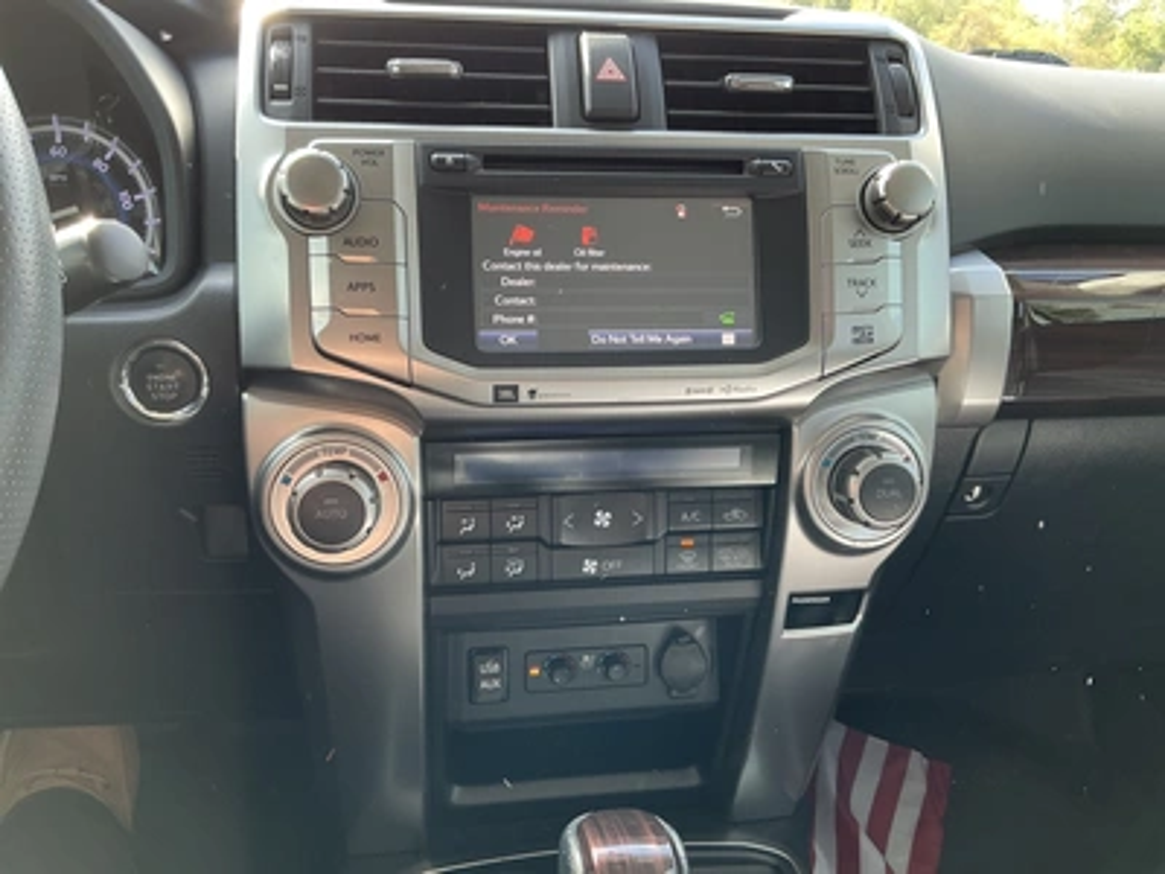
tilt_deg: -19.0
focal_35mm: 28
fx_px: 942
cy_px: 437
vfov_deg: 49.7
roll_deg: -0.6
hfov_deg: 63.4
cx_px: 582
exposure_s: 1/92
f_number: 1.8
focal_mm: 3
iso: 64
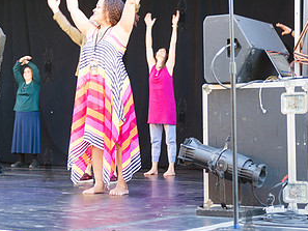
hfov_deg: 21.4
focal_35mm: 90
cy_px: 64
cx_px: 48
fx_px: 801
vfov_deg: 16.4
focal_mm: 48
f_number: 2.8
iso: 200
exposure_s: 1/50
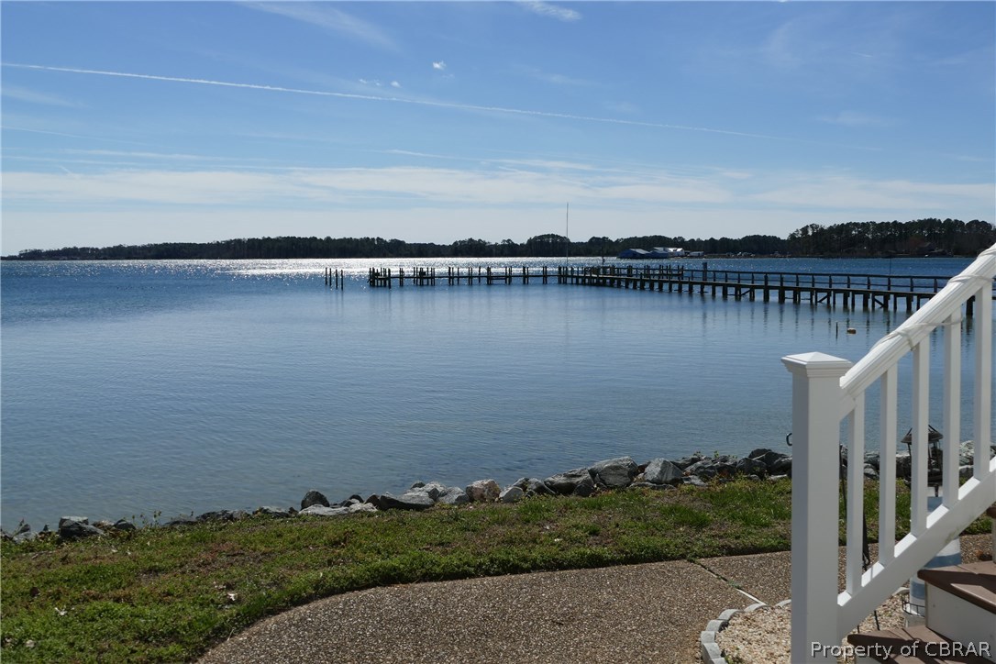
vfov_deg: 35.1
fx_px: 1051
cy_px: 332
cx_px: 498
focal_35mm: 38
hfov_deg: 50.7
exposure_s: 1/2000
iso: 125
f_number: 5
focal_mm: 13.97
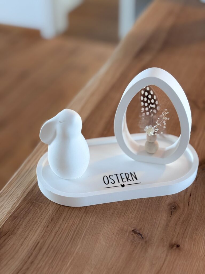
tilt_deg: -37.4
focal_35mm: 52
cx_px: 102
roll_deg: -0.3
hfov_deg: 28.0
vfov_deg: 36.8
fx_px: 411
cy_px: 137
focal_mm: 5.96
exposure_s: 1/50
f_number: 1.6
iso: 160
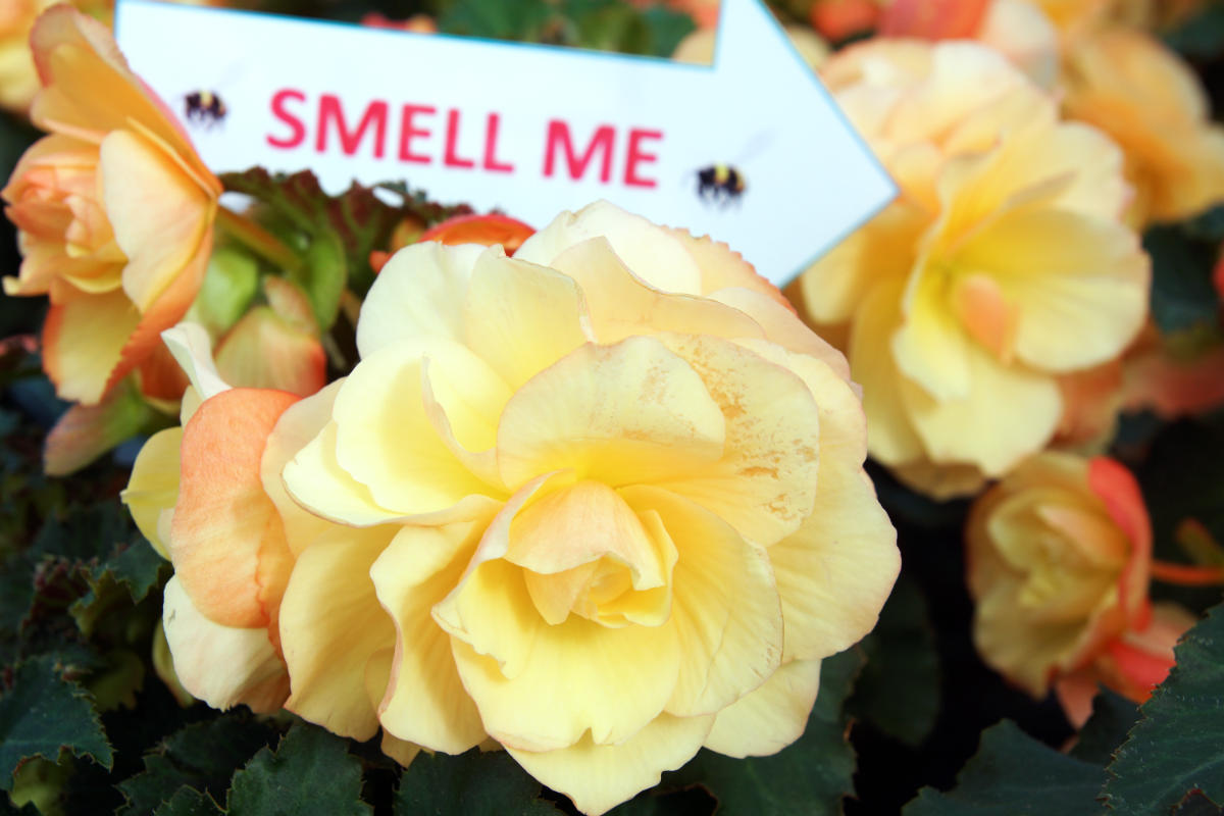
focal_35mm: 68
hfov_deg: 29.9
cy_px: 408
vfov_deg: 20.2
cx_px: 612
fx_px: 2295
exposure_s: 1/125
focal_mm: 45
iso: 100
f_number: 7.1
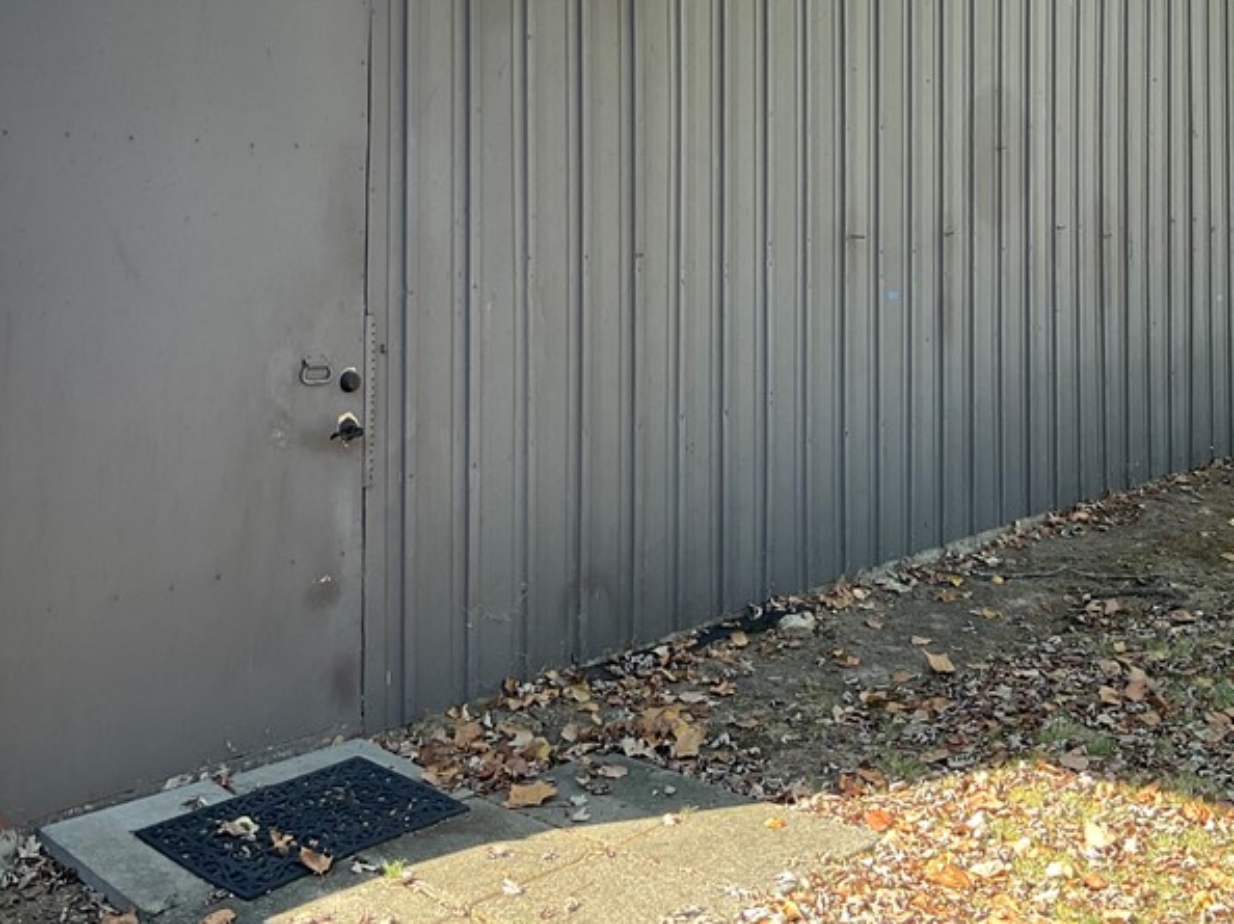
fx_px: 1782
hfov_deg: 38.1
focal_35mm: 50
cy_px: 139
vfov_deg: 28.3
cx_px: 694
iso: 16
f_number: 1.8
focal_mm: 3
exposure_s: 1/140
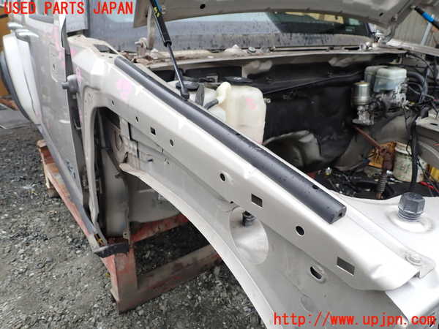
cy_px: 164
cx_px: 220
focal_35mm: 25
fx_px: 317
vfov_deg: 54.9
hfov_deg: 69.4
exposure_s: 1/100
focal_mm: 4.5
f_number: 2.8
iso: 100
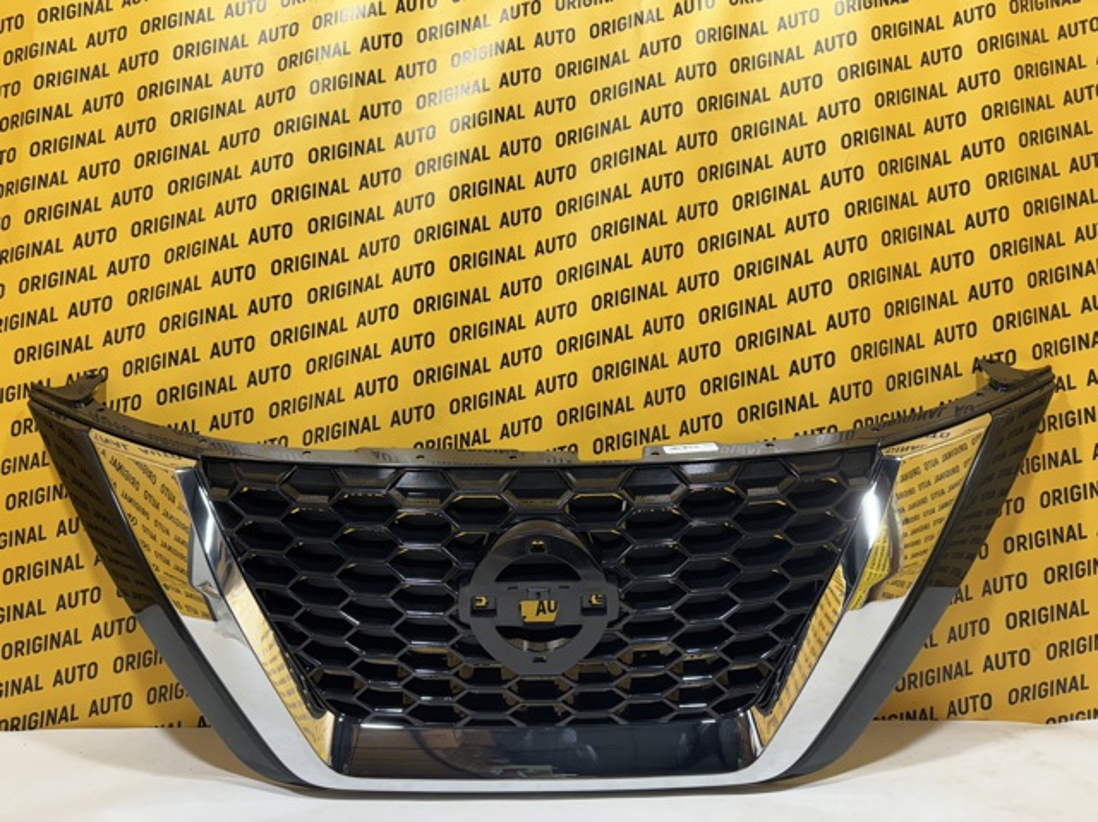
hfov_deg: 71.6
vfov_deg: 56.8
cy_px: 411
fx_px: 761
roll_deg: +0.4
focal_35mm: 24
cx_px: 549
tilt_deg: +3.7
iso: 100
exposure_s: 1/100
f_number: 1.78
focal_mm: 6.76
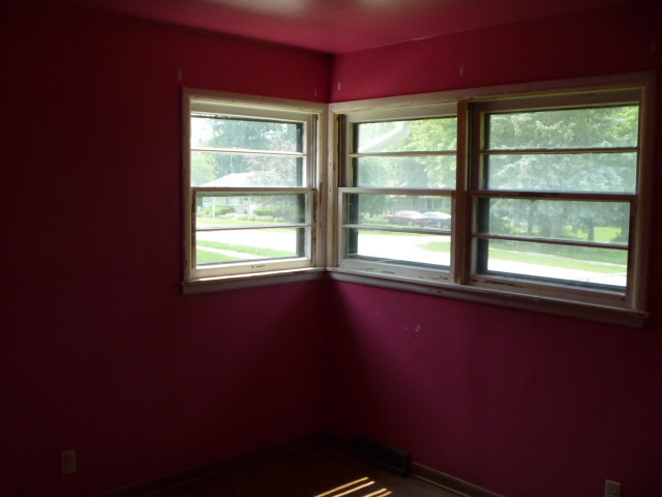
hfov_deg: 52.6
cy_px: 248
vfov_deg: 40.7
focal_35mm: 35
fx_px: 669
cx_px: 331
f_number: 3.5
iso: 160
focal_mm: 6.3
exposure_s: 1/125
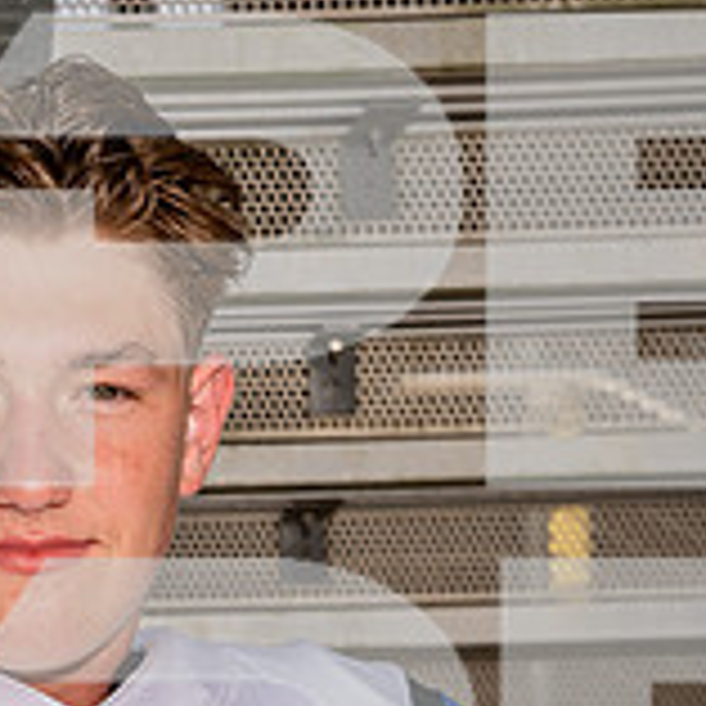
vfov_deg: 10.4
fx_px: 3830
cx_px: -126
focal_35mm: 166
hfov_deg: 10.4
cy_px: 798
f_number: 7.1
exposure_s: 1/250
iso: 100
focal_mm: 53
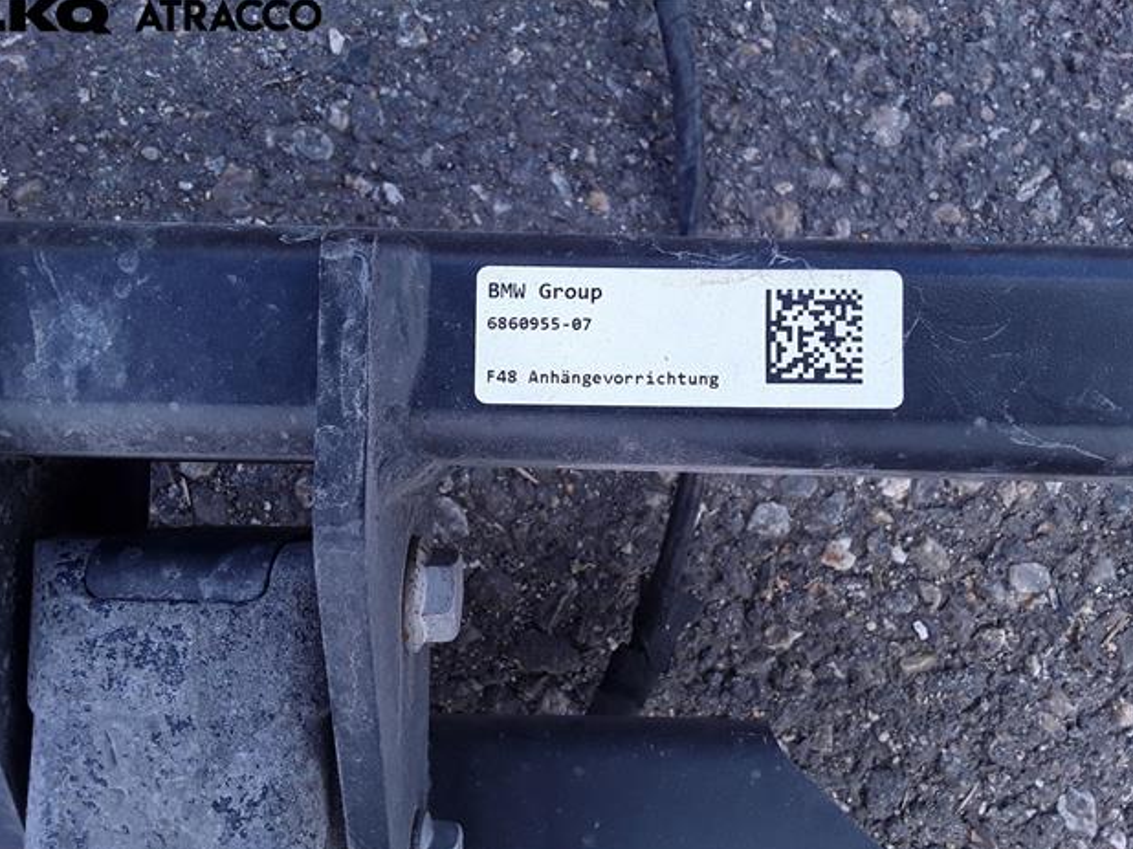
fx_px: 949
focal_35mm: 29
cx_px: 556
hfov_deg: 61.7
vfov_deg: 48.2
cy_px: 436
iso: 40
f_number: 1.9
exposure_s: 1/299
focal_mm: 2.91
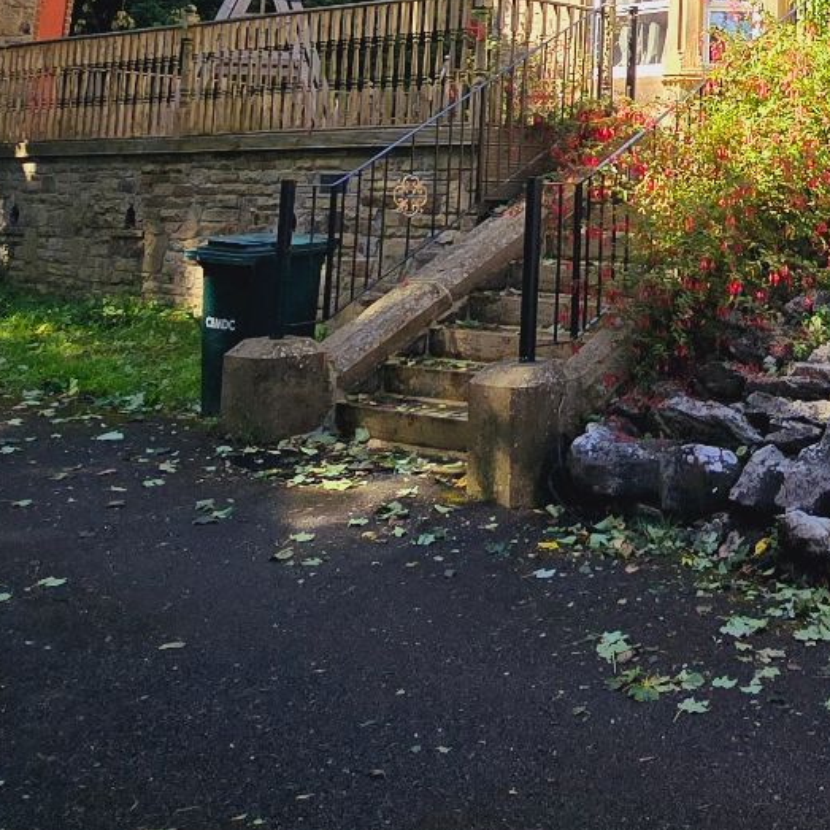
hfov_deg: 33.1
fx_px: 1221
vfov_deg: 34.1
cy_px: -10
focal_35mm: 45
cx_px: 903
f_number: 2.2
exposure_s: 1/1078
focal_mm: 2.2
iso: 50
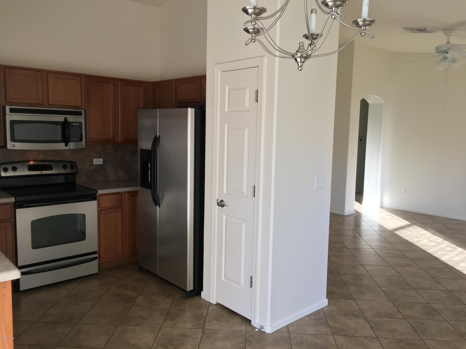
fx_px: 390
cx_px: 233
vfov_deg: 48.2
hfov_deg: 61.7
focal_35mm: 29
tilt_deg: -4.4
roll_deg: -2.1
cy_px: 174
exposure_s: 1/60
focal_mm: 4.15
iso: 32
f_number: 2.2
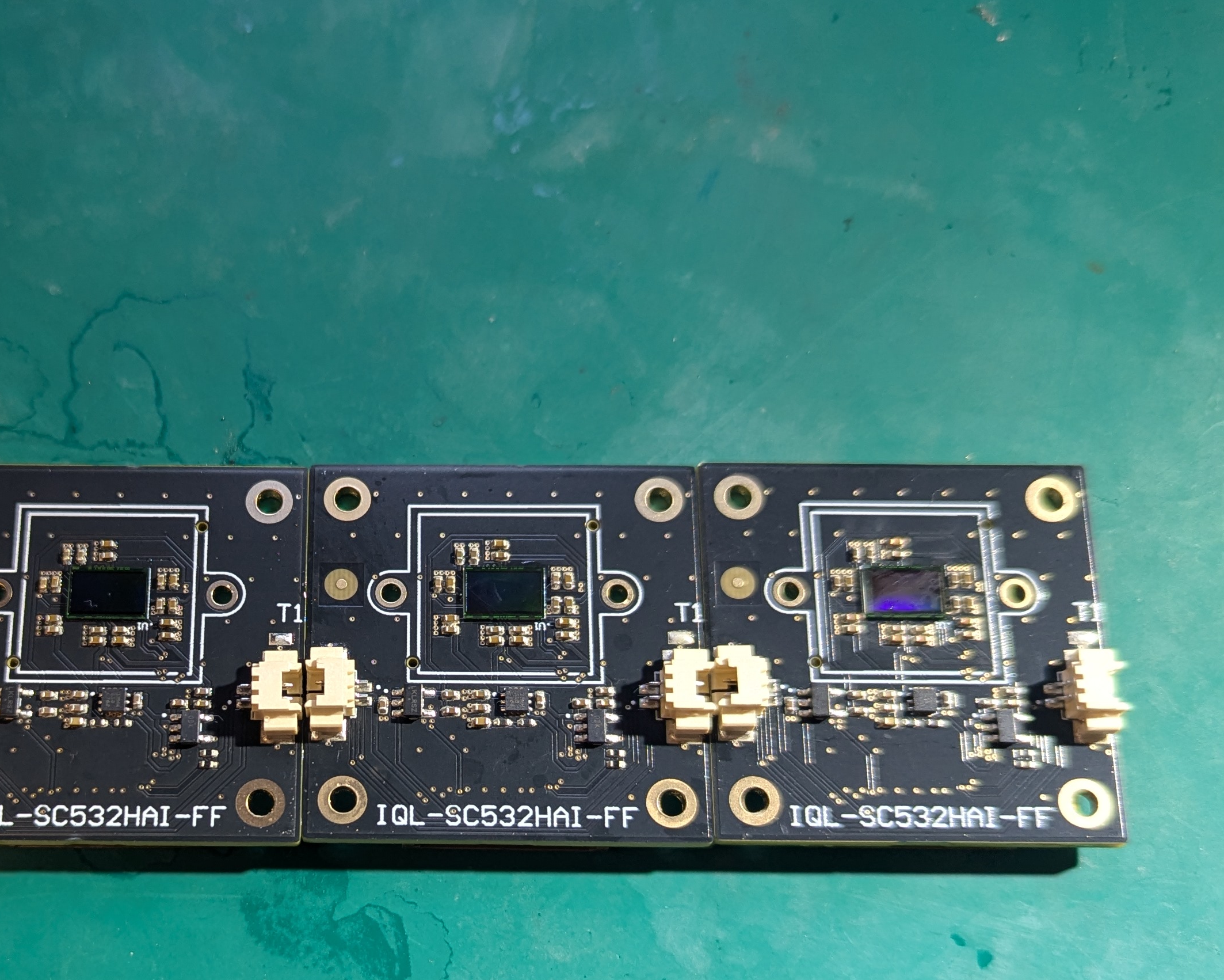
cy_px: 686
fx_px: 1630
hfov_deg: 40.3
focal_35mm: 45
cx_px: 344
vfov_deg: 33.0
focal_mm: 6.81
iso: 126
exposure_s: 1/117
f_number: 1.85
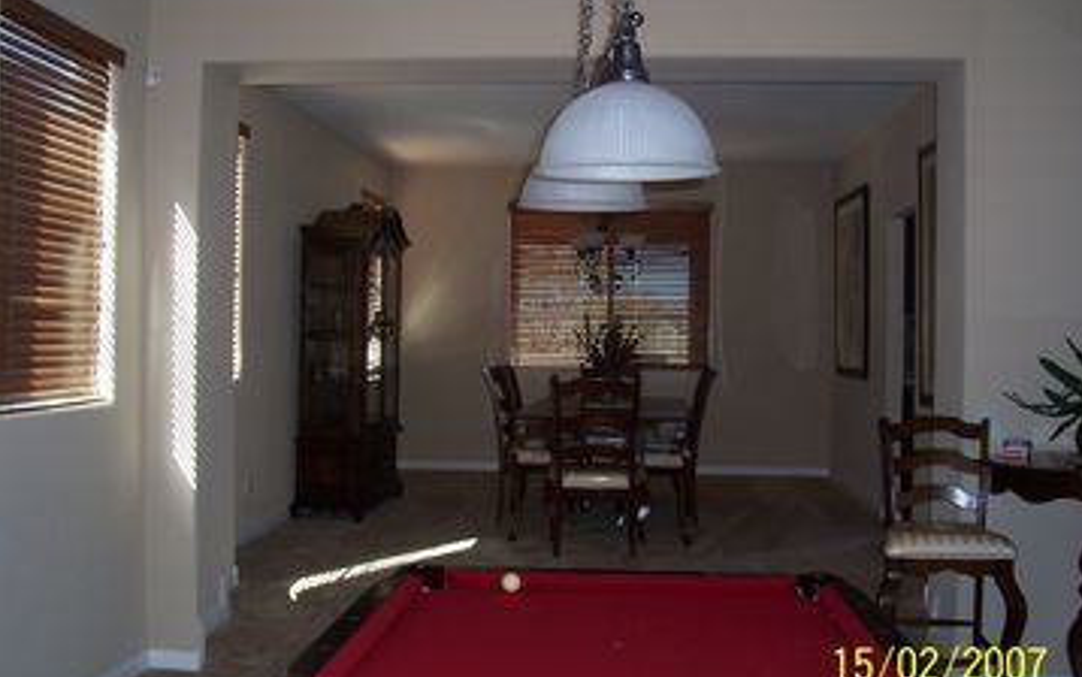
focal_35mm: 37
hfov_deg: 52.7
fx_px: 1091
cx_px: 553
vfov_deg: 34.5
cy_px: 354
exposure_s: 1/60
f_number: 2.7
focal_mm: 5.6
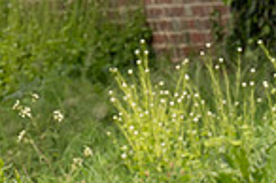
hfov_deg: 1.8
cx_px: -210
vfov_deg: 1.2
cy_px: 65
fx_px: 8554
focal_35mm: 1117
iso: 400
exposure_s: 1/1000
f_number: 4.5
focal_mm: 162
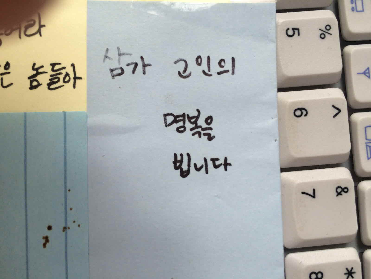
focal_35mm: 29
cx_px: 186
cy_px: 140
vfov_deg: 48.2
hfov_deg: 61.7
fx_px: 311
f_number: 2.2
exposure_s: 1/60
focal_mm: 4.15
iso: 50
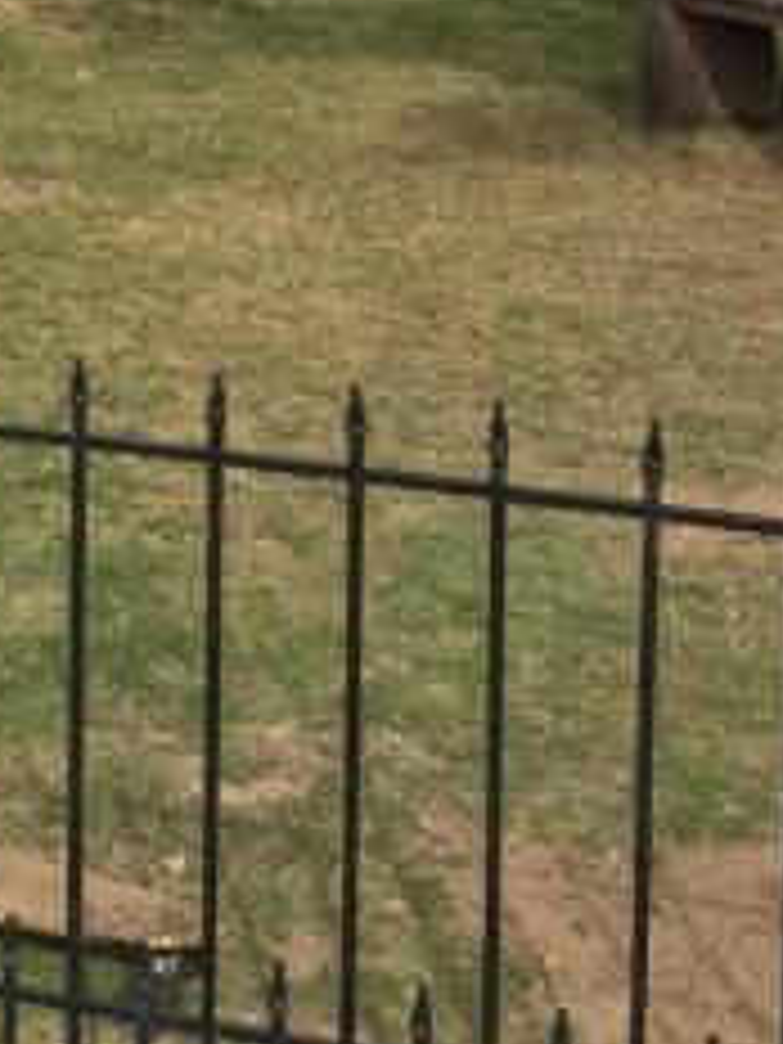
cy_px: -360
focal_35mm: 96
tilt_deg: -1.7
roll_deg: -0.4
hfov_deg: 14.1
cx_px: -500
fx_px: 2895
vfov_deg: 18.8
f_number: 2.2
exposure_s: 1/1522
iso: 32
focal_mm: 4.15
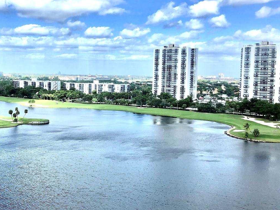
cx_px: 90
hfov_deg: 42.3
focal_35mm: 44
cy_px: 94
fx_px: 356
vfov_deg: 32.9
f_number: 1.8
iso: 20
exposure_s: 1/842
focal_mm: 4
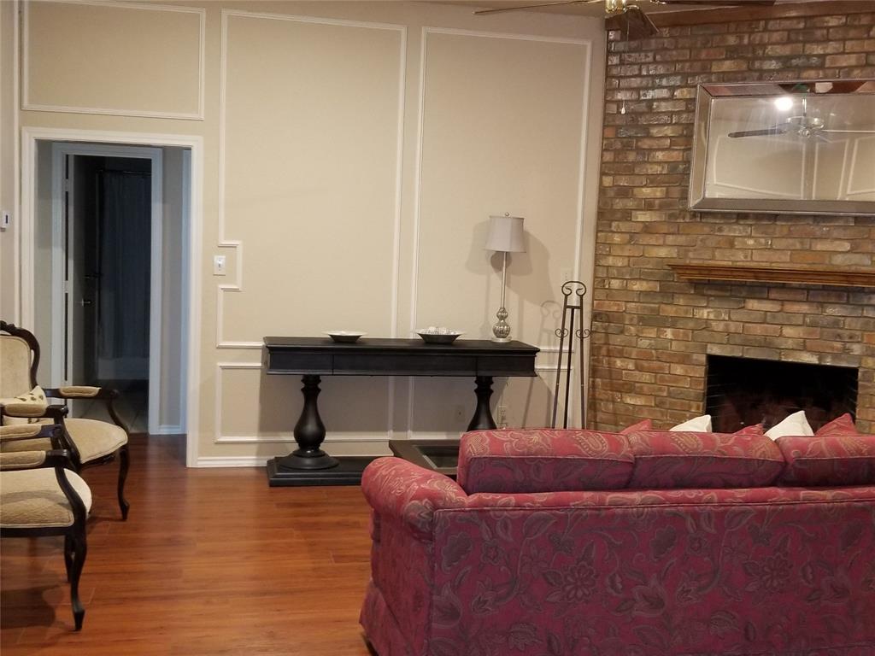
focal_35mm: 26
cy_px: 328
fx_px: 657
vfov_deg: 53.1
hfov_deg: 67.3
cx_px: 438
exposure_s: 1/10
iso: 160
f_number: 1.7
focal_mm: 4.3
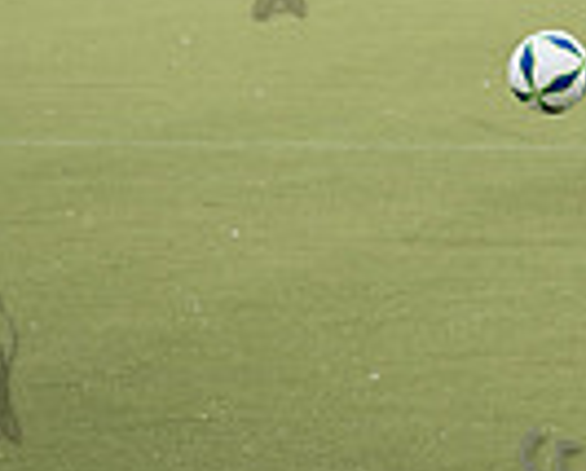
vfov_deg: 5.0
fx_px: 5406
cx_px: 803
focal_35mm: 311
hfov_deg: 6.2
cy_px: -121
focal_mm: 62
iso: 250
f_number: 4
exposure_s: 1/1000
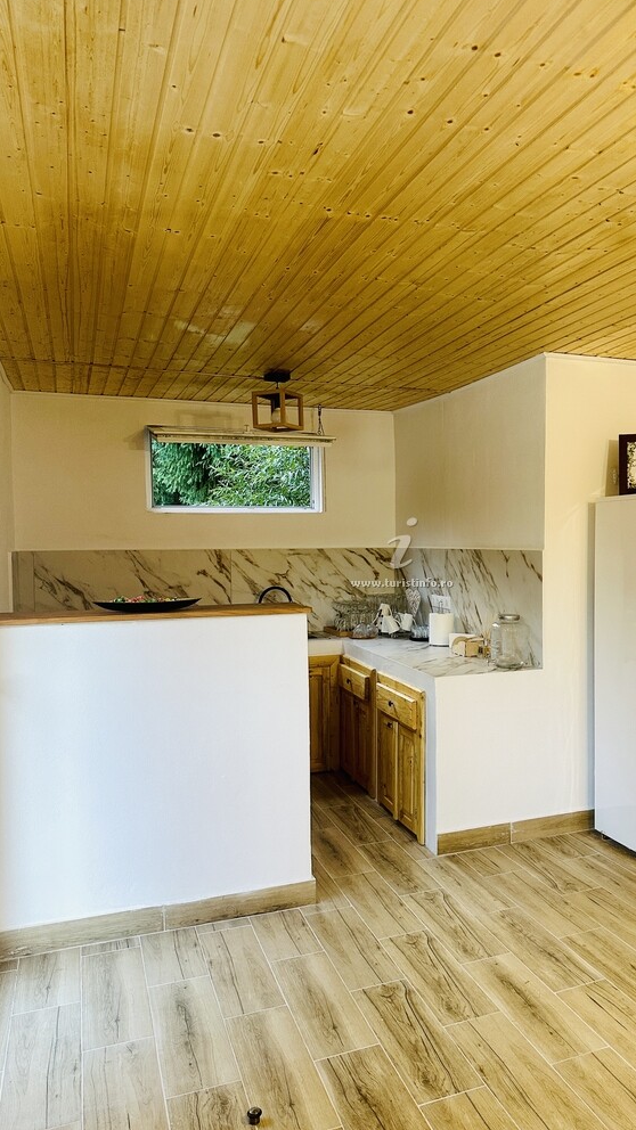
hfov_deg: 42.4
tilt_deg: -2.1
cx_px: 417
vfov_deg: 69.9
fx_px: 809
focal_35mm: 27
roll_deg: +0.4
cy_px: 566
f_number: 1.78
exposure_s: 1/50
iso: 160
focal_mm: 6.86
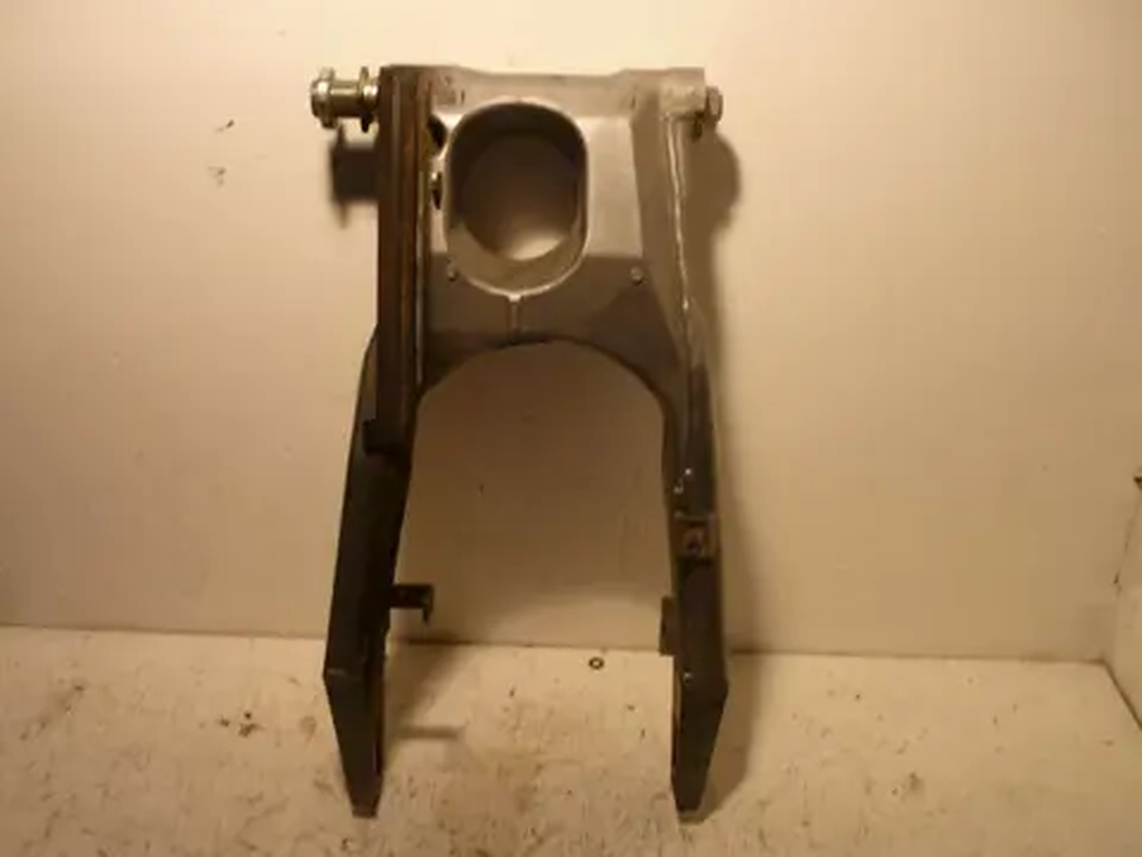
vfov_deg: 42.9
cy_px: 428
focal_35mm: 33
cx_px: 571
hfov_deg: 55.4
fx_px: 1089
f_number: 2.8
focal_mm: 5.5
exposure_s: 1/50
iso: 80
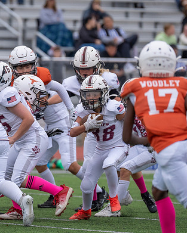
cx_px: -1
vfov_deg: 3.3
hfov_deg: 2.7
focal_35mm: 581
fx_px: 4018
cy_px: 122
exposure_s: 1/1250
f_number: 2.8
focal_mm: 200
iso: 640
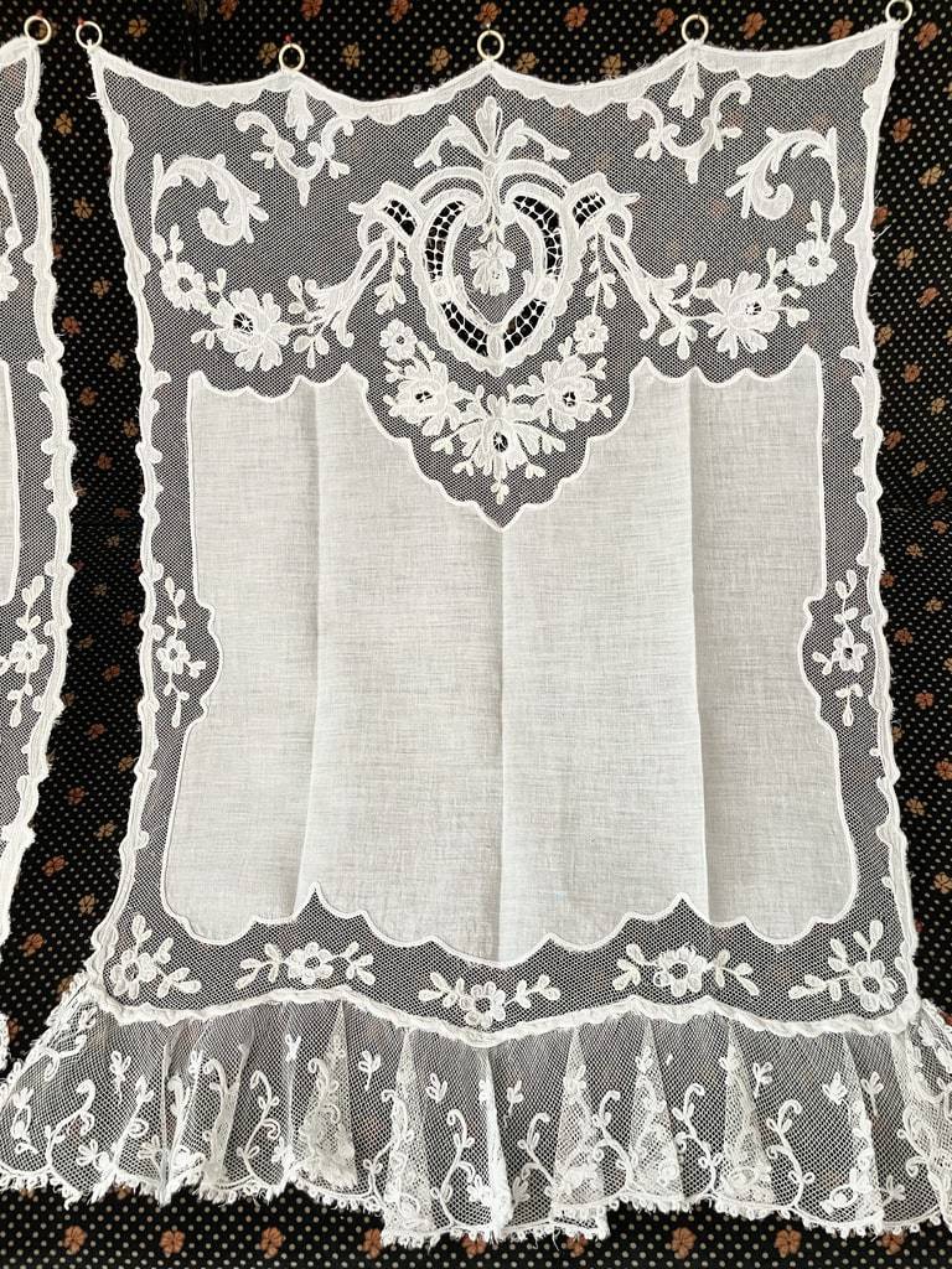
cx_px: 476
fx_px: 953
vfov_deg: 67.3
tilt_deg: -53.7
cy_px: 634
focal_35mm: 26
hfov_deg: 53.1
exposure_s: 1/60
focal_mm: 4.2
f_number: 1.6
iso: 200
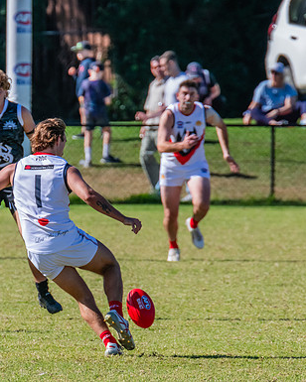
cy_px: 201
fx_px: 12045
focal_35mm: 1064
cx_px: 39
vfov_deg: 1.8
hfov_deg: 1.5
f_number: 11
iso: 1600
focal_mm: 600
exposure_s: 1/1600
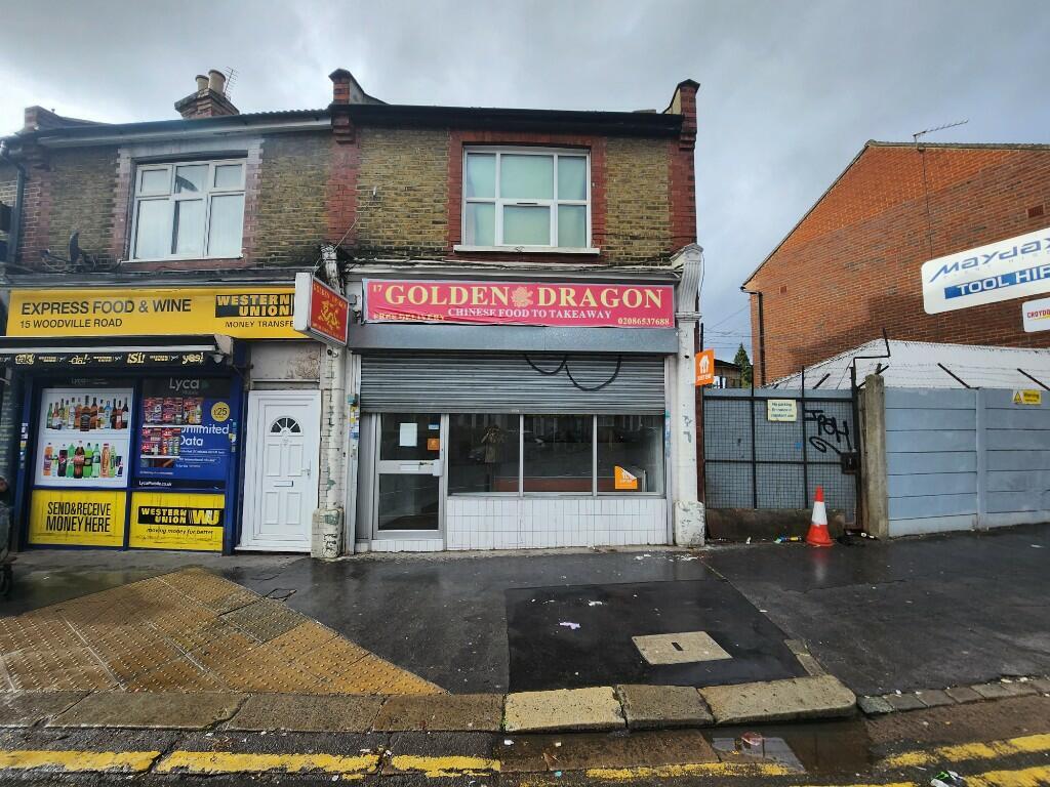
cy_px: 394
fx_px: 394
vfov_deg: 89.9
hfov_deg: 106.2
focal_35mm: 13
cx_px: 525
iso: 32
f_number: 2.2
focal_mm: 1.7
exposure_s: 1/688
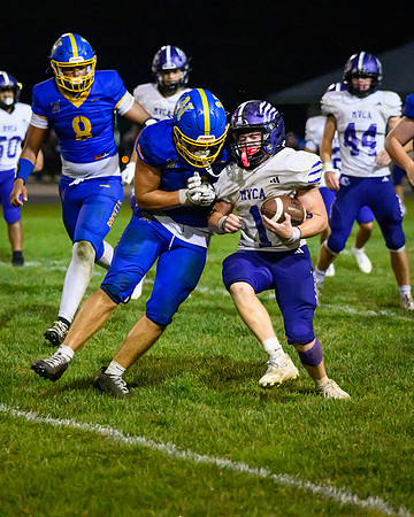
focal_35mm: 169
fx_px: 2587
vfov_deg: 11.4
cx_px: 181
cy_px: 258
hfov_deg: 9.1
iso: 10000
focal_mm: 120
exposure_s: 1/2000
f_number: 2.8
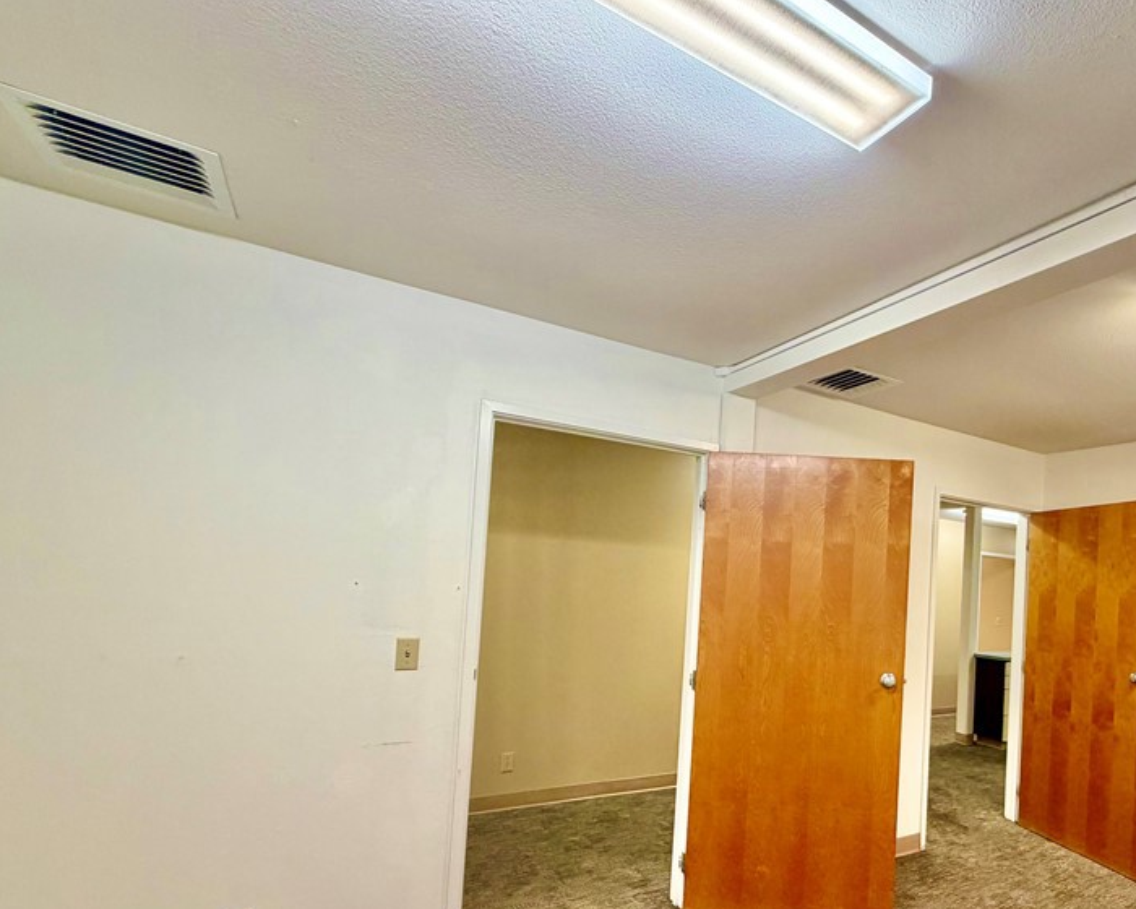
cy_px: 568
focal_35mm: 20
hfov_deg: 77.3
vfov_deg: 67.1
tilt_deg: +2.5
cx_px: 776
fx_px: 672
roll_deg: -2.9
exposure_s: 1/60
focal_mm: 2.22
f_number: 2.2
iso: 200
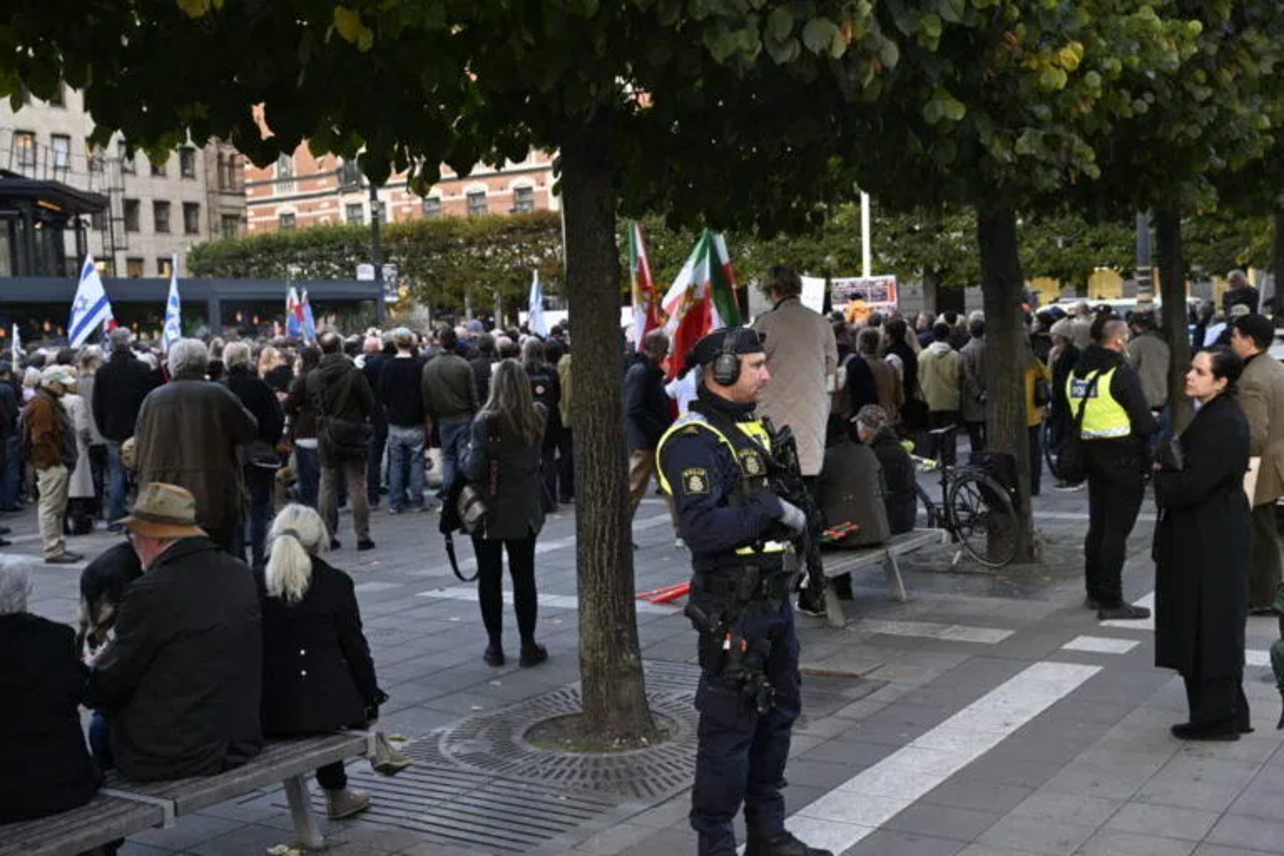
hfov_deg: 44.5
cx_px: 642
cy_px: 428
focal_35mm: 44
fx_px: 1569
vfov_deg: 30.5
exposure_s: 1/40
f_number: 6.3
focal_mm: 44
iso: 500
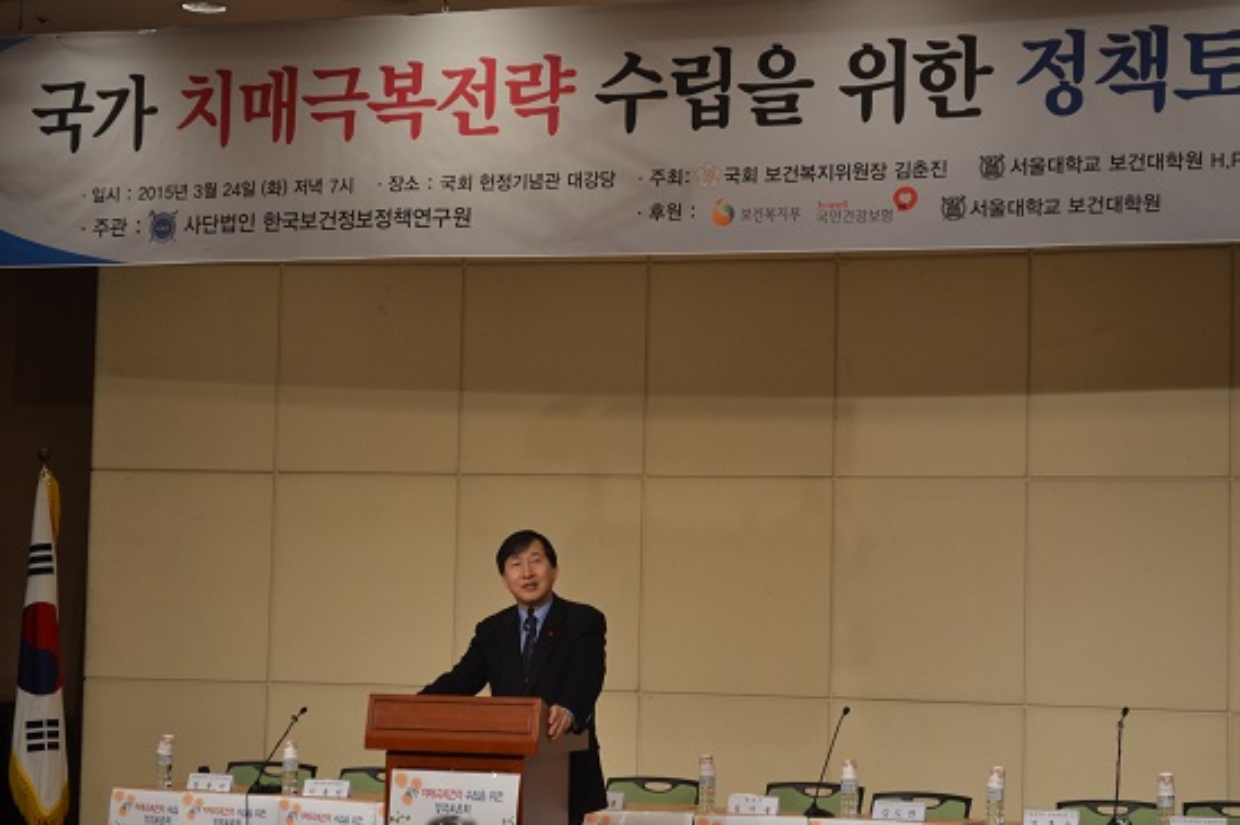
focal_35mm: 82
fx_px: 2840
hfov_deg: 24.6
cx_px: 620
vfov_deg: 16.5
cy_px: 412
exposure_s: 1/50
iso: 400
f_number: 5.6
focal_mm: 55
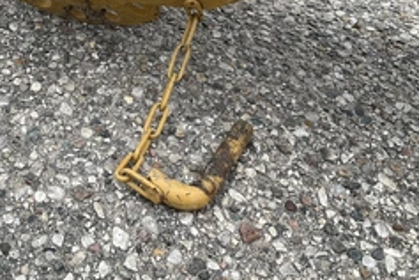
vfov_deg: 25.7
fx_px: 594
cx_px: 103
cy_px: 28
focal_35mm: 51
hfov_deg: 37.9
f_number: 1.8
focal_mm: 3
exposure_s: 1/264
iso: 25
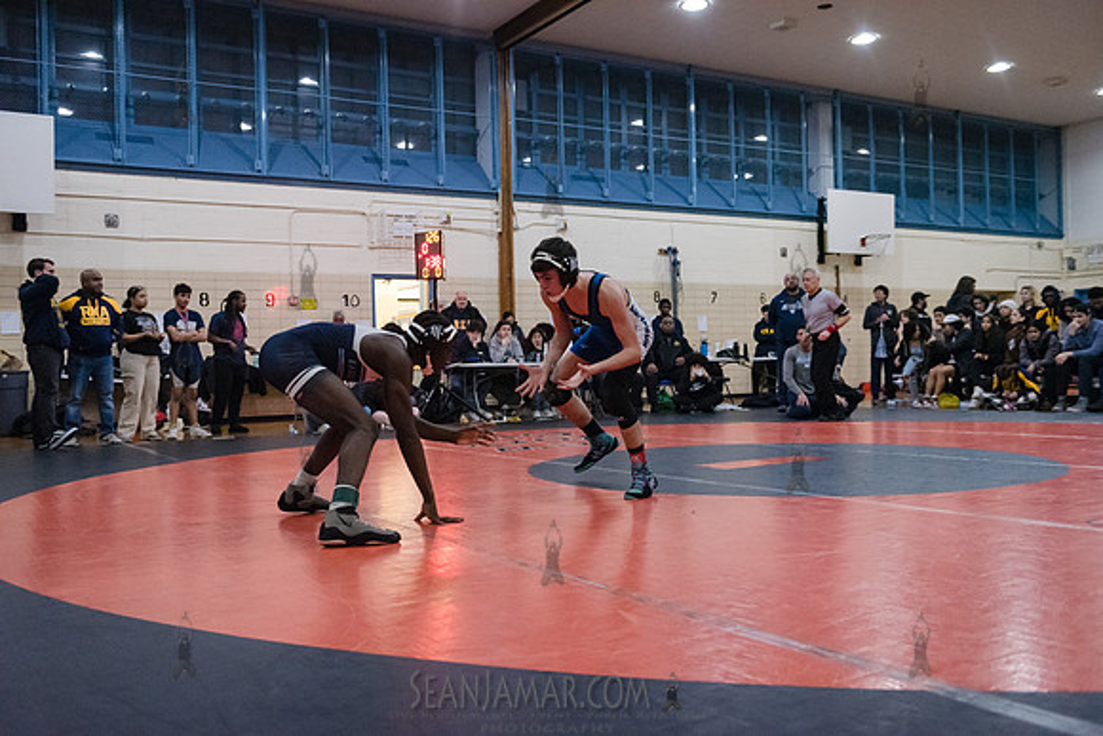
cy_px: 368
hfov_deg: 58.7
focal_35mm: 32
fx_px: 981
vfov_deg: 41.1
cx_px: 552
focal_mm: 32
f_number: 3.2
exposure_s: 1/400
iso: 8000
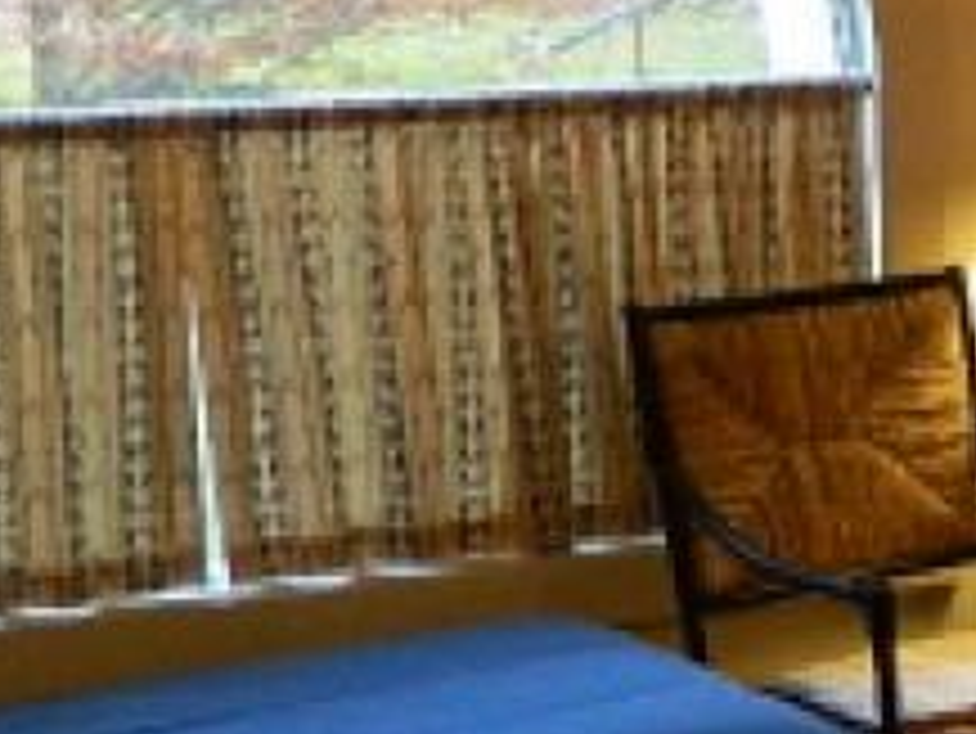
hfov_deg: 15.3
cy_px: 489
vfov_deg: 12.6
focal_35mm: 118
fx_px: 3329
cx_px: 1484
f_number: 3.1
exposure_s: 1/25
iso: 400
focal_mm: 4.5
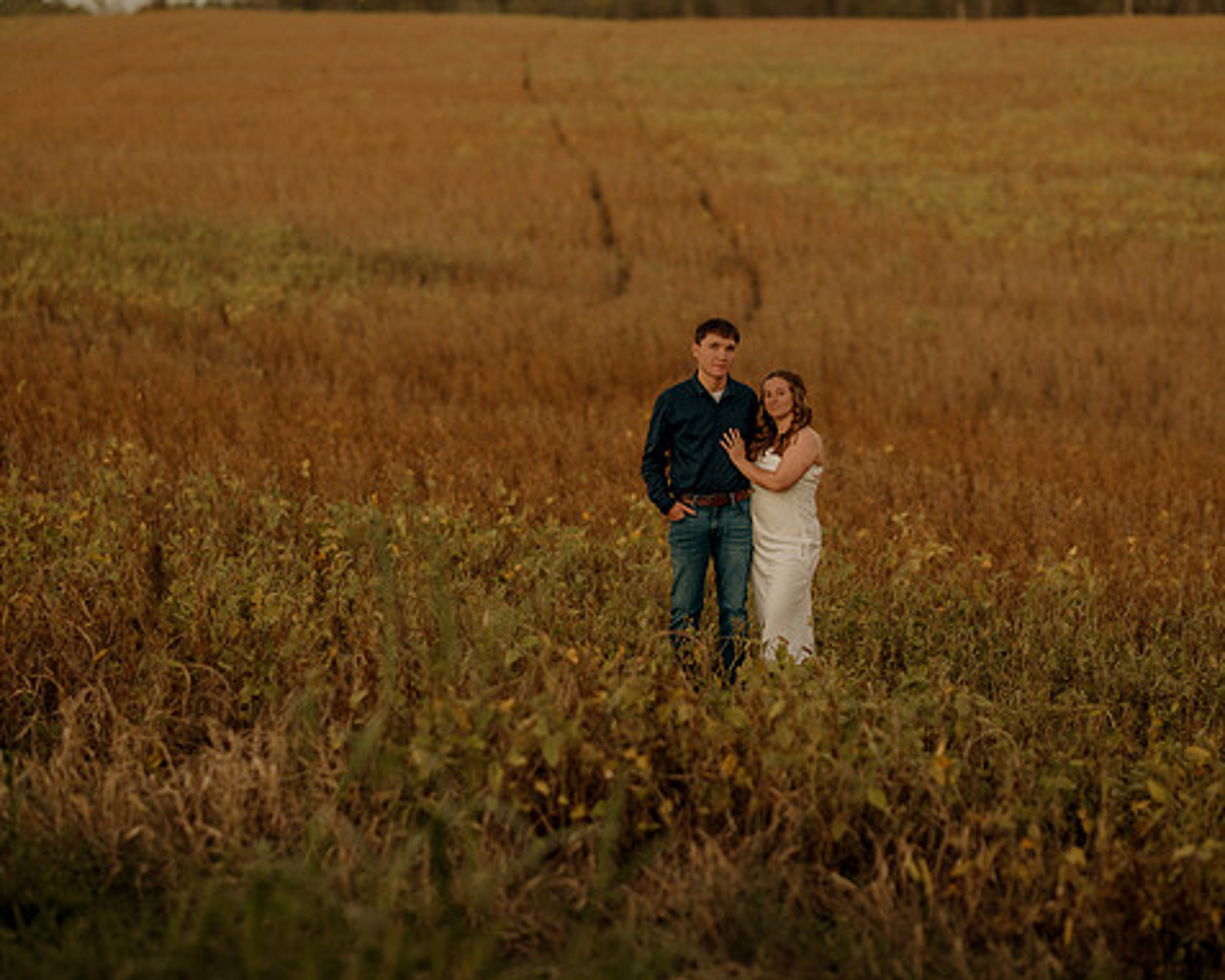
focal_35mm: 97
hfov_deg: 19.7
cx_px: 681
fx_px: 3518
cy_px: 486
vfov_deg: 15.9
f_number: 1.8
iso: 200
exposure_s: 1/125
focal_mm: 85
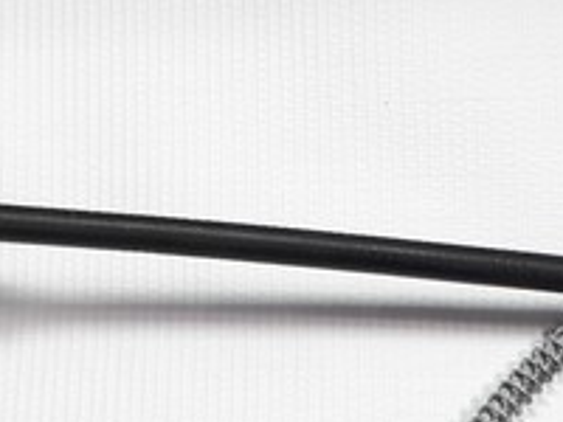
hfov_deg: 23.1
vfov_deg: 16.7
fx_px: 1317
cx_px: 569
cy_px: 622
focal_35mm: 81
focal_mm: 3.6
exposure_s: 1/33
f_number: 1.9
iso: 80
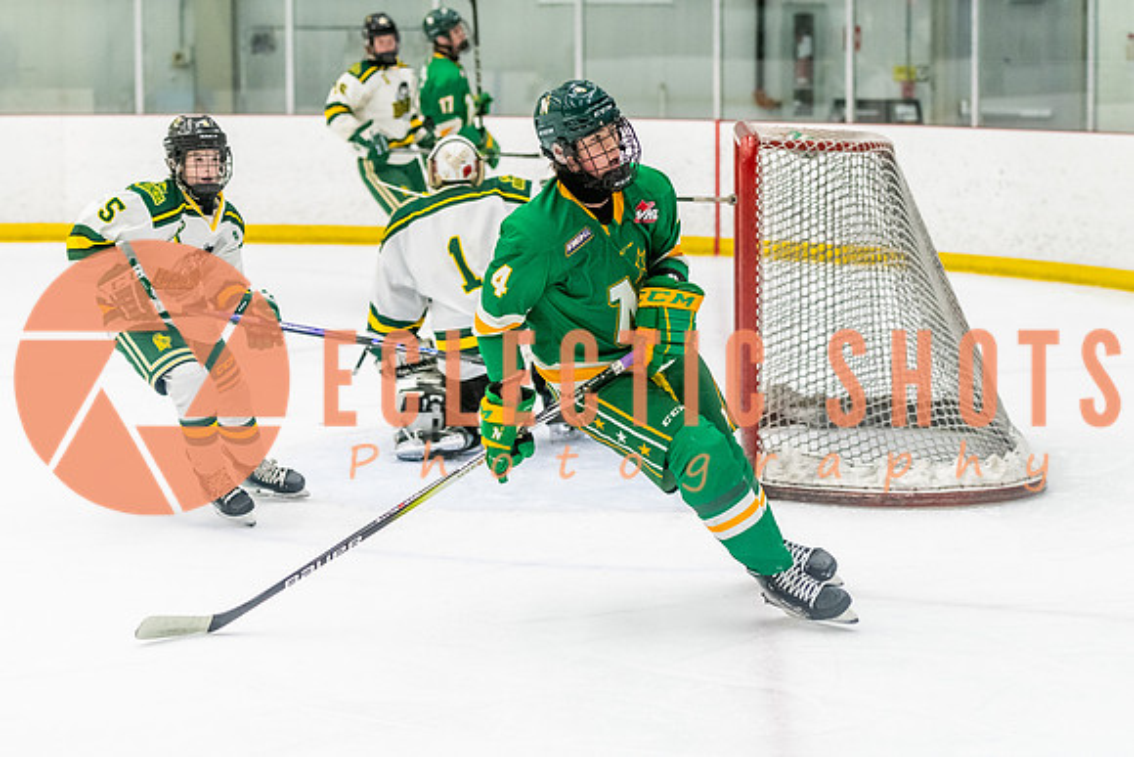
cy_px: 345
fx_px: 3159
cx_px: 585
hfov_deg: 20.3
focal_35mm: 100
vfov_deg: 13.7
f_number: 2.8
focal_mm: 80
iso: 3200
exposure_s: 1/800
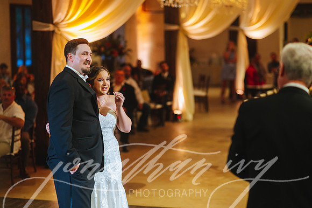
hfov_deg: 23.9
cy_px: 104
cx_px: 156
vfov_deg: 16.1
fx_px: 736
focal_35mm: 85
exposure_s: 1/250
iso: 2500
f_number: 2
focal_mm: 85
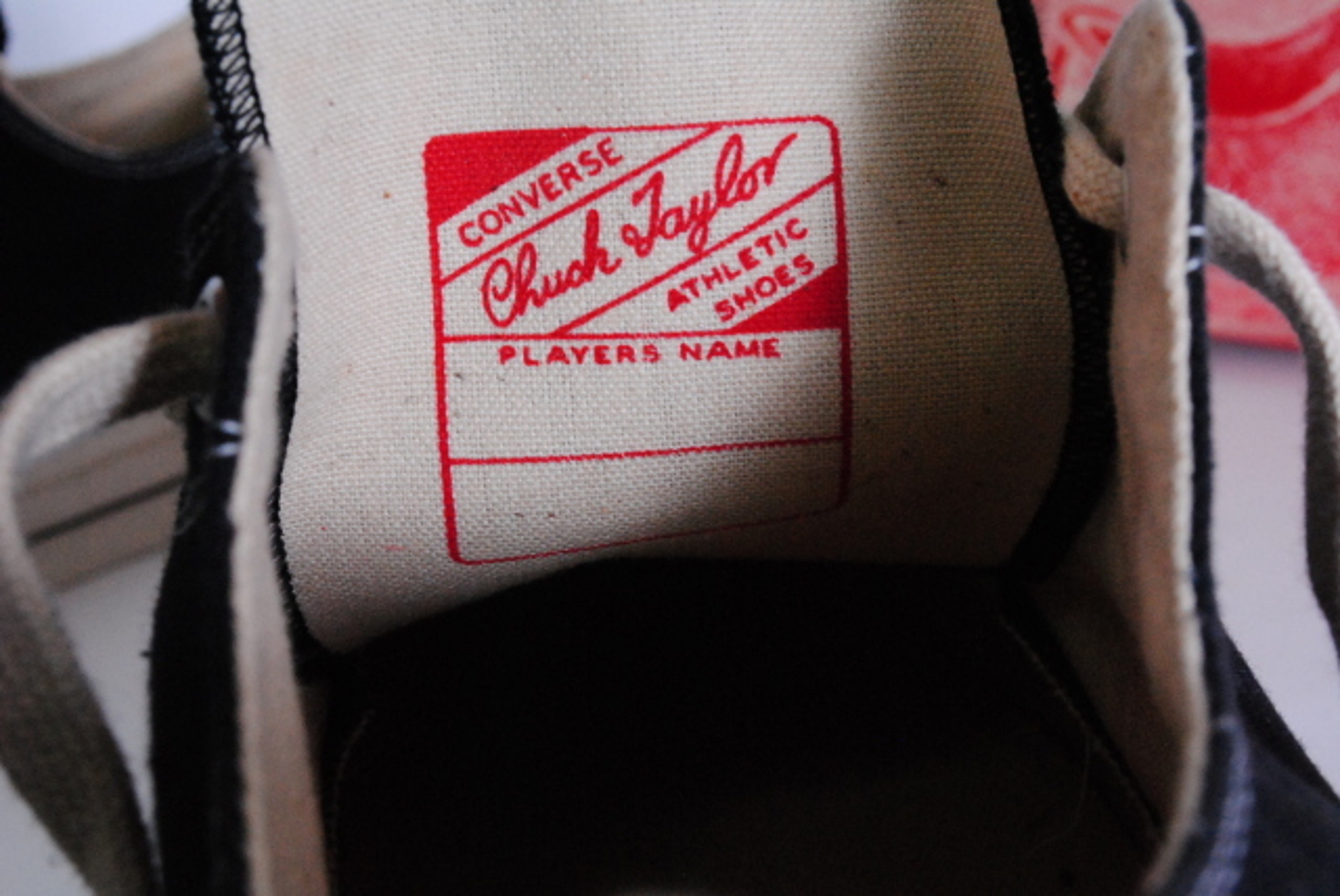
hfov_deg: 30.5
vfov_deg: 20.7
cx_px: 670
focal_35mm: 66
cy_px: 448
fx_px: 2459
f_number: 14
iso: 1600
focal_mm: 44
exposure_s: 1/100
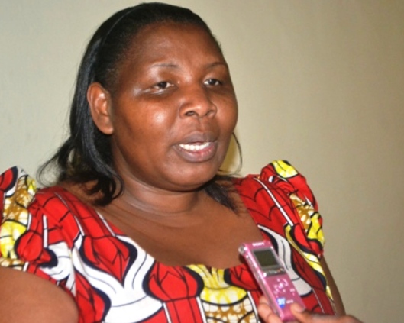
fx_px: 1119
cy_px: 161
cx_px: 220
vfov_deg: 16.4
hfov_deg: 20.5
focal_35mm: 94
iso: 3200
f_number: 5.6
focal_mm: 55
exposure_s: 1/60
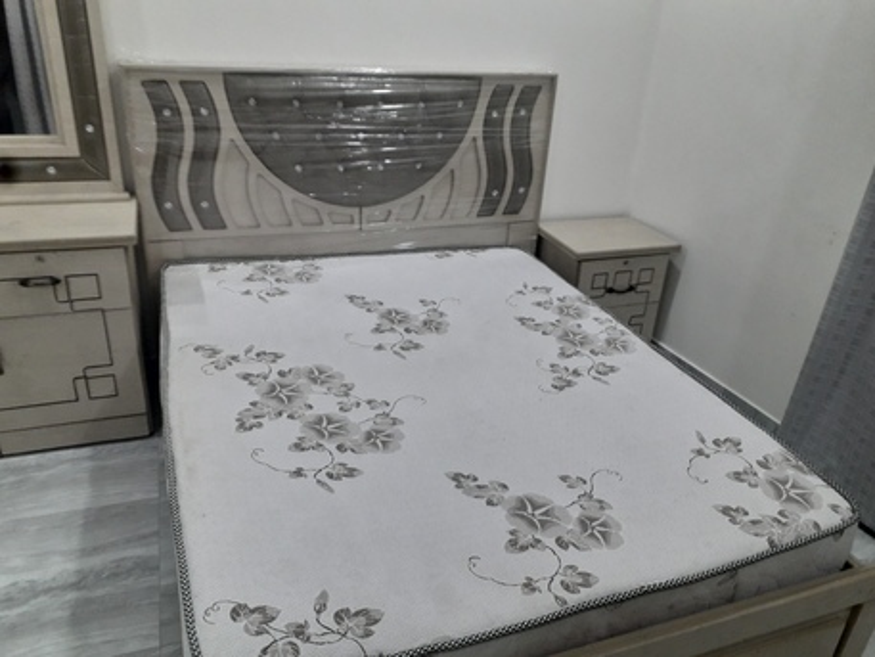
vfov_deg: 51.4
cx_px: 438
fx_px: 683
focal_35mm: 27
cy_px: 328
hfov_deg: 65.3
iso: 200
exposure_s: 1/50
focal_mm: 3.6
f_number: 1.9
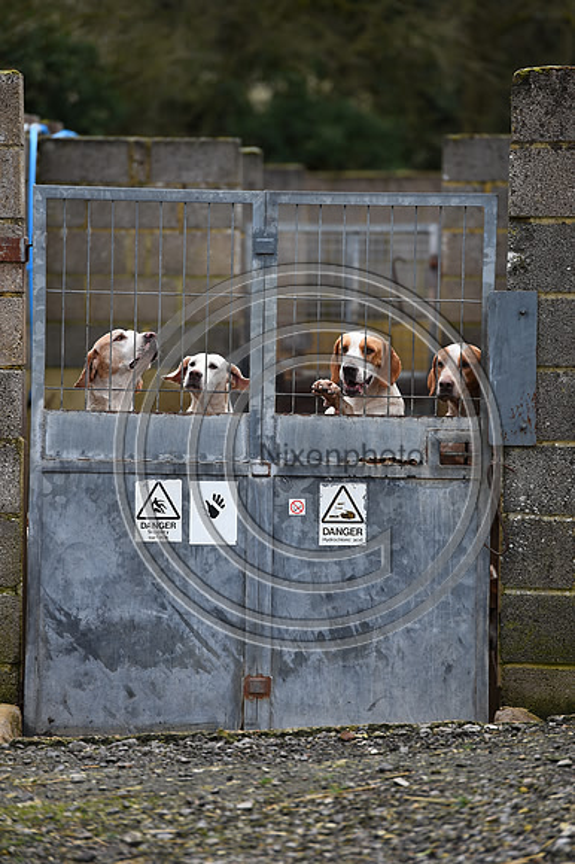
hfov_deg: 6.9
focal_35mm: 200
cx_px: 288
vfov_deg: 10.3
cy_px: 432
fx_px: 4797
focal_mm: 200
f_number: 4
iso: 280
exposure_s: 1/800
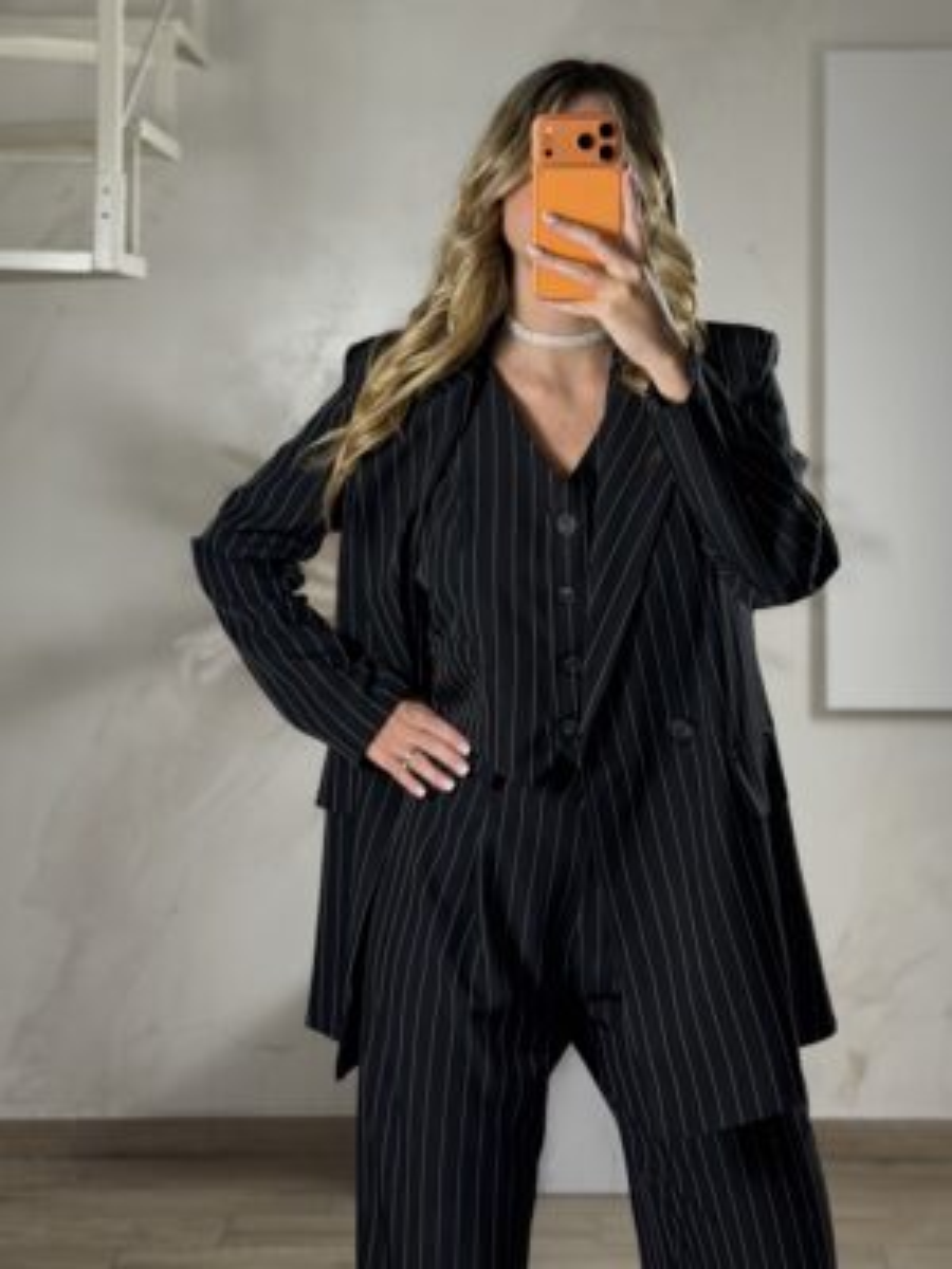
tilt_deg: -8.5
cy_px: 634
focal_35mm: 48
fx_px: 1760
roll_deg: +0.2
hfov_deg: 30.3
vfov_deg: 39.7
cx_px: 476
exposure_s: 1/50
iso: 80
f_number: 1.78
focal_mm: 6.76
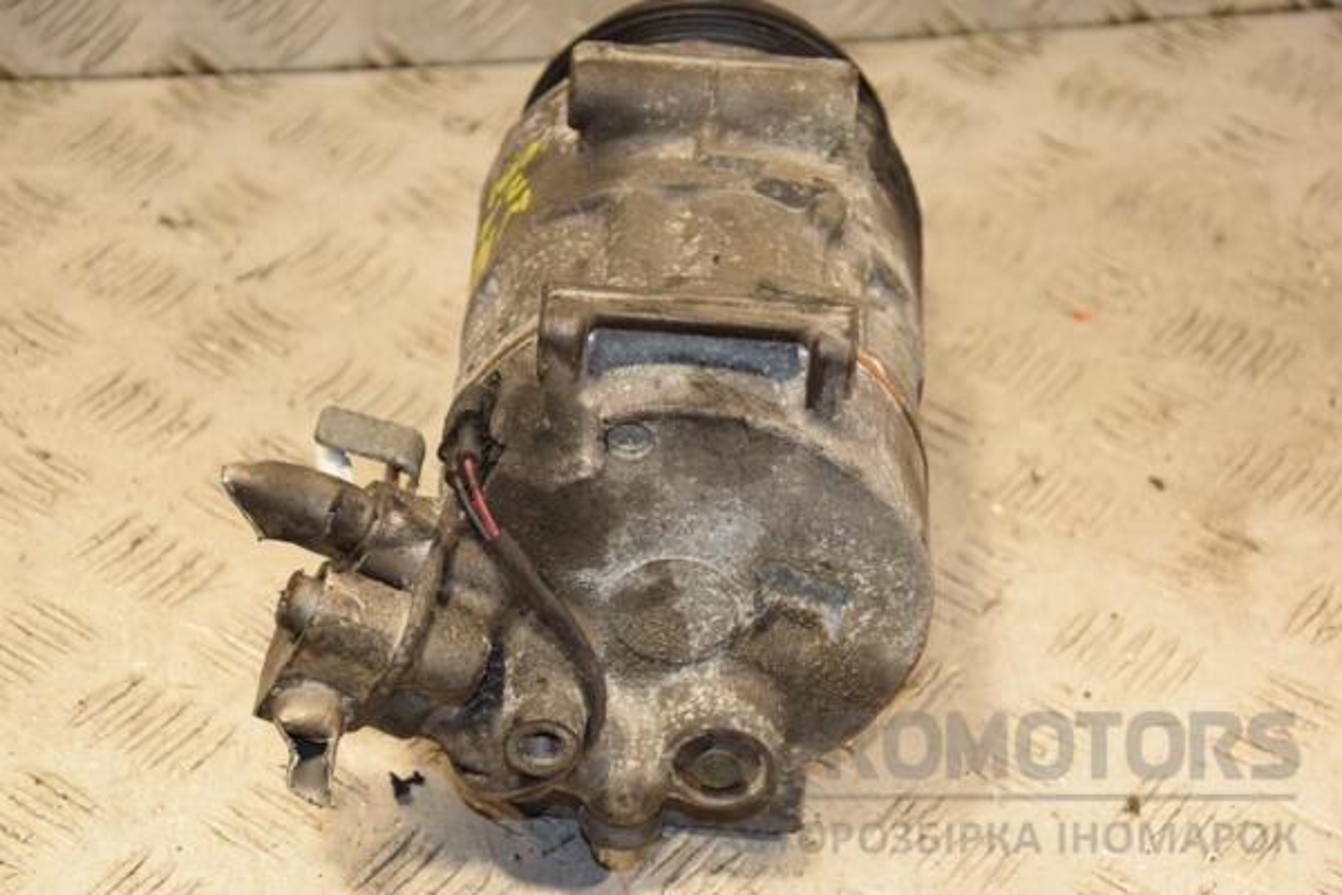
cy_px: 448
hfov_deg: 23.4
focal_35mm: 87
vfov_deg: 15.7
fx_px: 3243
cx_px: 671
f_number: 5
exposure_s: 1/160
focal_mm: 58
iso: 800
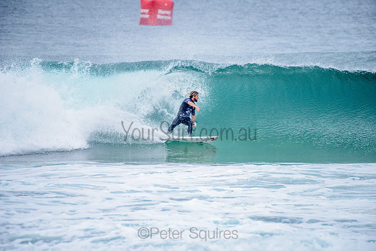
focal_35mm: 500
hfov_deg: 4.1
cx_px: 188
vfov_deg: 2.8
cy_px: 126
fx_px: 5223
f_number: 5.6
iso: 320
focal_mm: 500
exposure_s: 1/2000
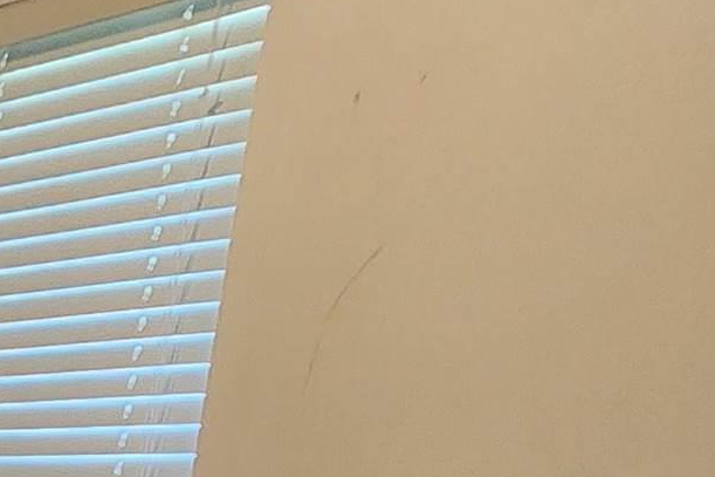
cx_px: -717
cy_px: 905
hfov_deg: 18.7
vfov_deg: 16.2
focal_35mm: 68
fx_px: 1350
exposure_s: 1/30
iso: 400
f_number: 2.2
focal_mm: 2.2
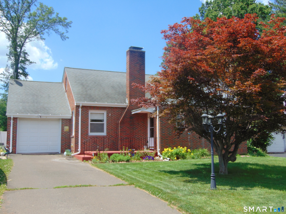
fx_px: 322
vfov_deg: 36.8
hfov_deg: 47.9
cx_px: 143
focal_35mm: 39
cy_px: 107
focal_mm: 6.9
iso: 80
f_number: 8.5
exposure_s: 1/320
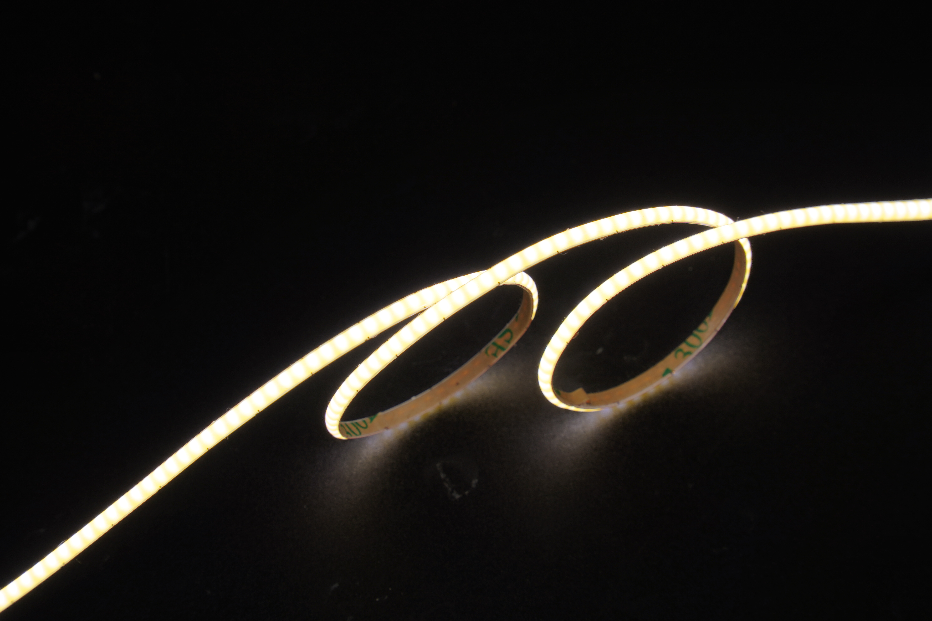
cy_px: 310
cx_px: 466
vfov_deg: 6.9
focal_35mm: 200
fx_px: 5177
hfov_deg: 10.3
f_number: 14
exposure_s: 1/80
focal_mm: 200
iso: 100
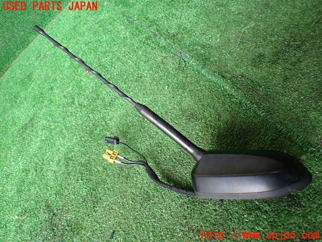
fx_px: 279
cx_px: 161
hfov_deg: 60.0
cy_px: 121
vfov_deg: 46.8
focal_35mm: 30
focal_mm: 5.4
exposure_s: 1/125
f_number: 2.3
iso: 320
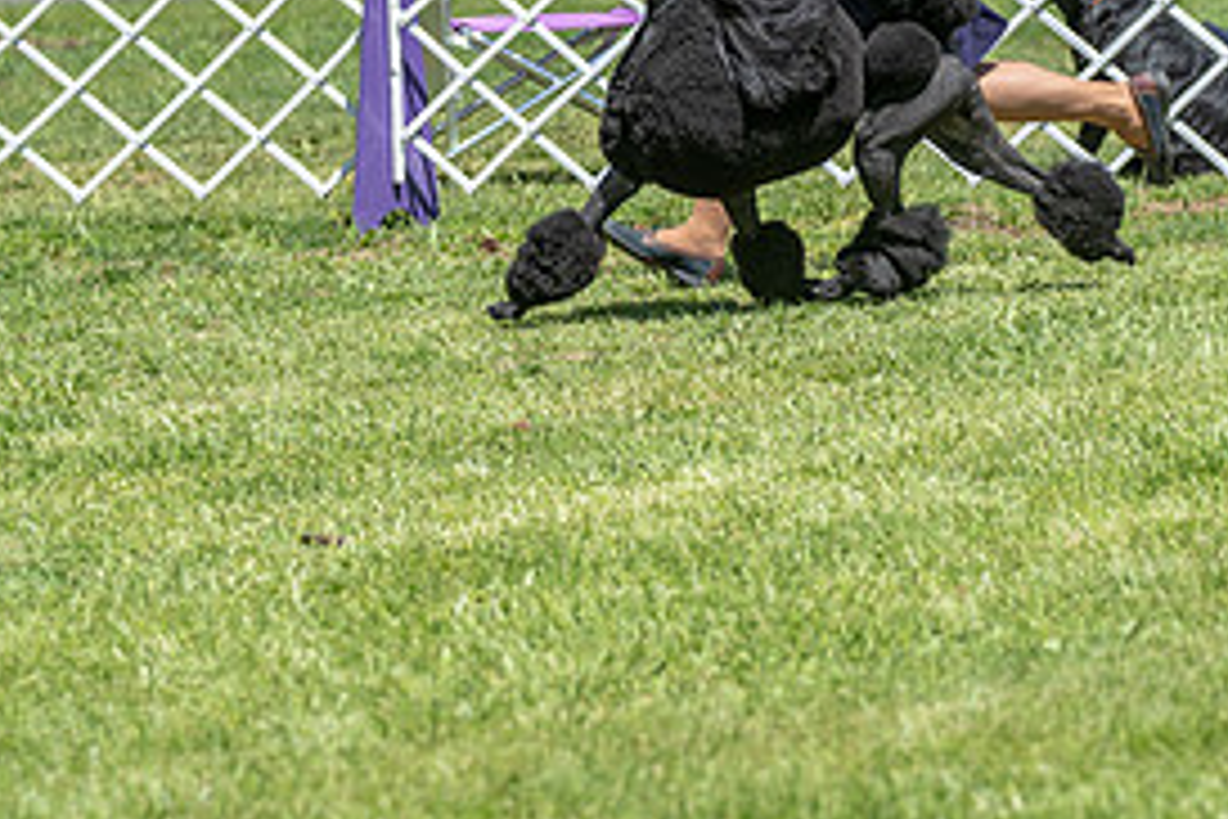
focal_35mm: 234
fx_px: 7981
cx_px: 769
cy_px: 52
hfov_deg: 8.8
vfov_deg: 5.9
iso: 250
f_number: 5
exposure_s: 1/1000
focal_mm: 110
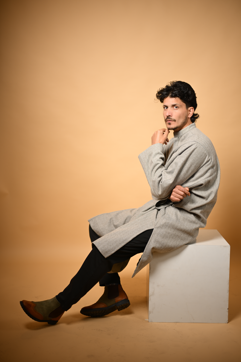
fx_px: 512
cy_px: 182
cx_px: 121
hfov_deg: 26.5
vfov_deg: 38.9
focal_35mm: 51
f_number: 1.4
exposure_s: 1/500
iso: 64
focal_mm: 50
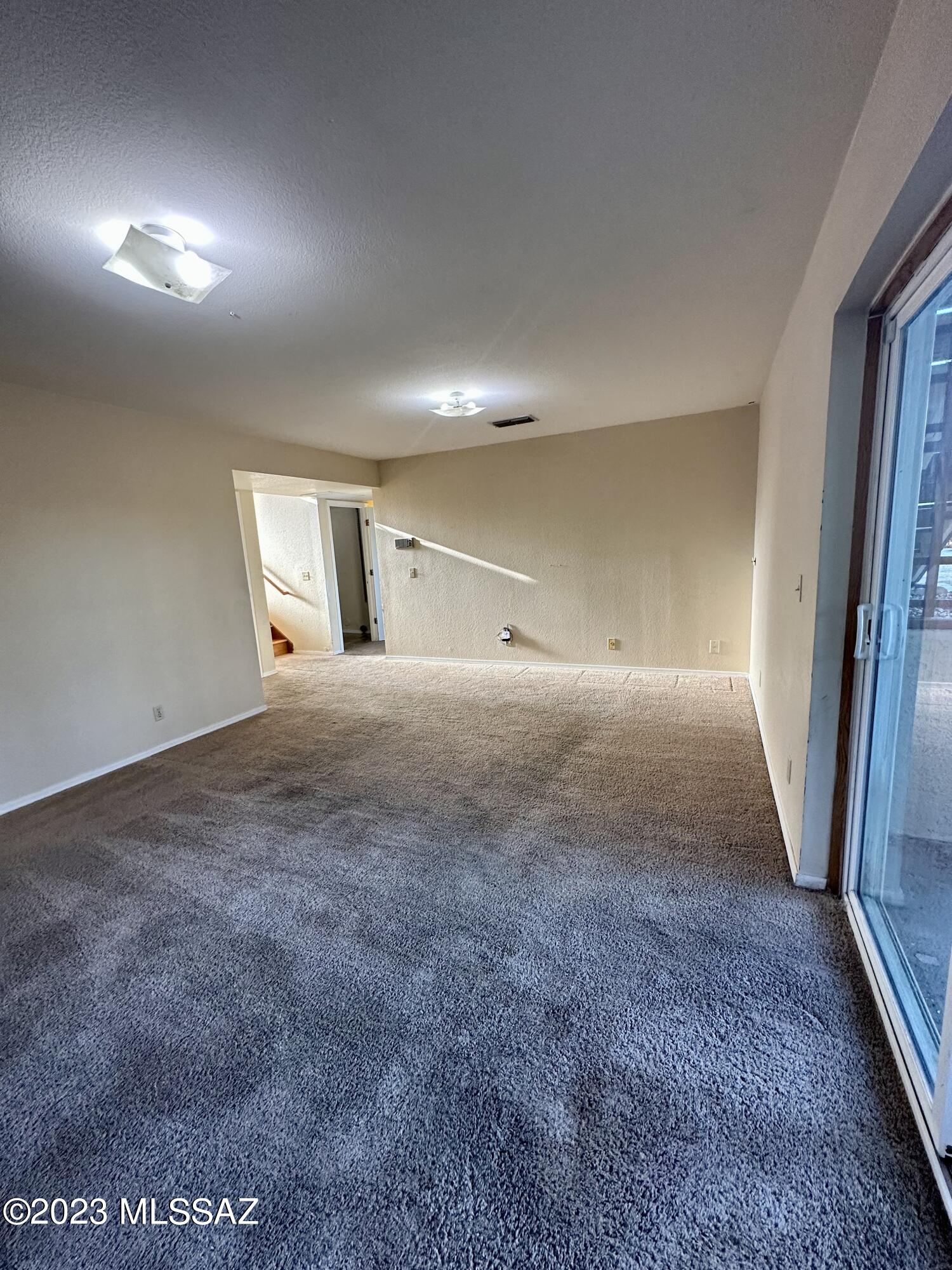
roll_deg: +2.9
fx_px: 513
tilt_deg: -10.0
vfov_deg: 102.1
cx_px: 476
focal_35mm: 14
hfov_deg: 85.7
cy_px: 635
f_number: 2.2
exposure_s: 1/120
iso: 200
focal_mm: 2.22
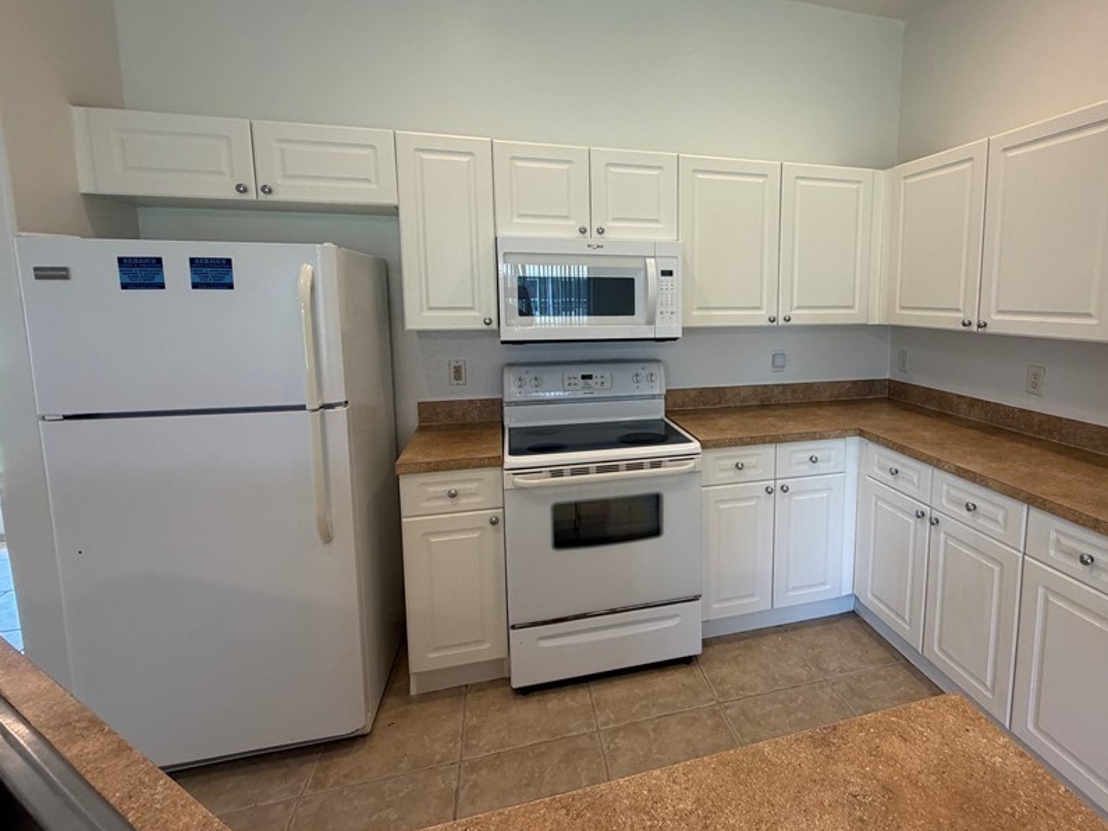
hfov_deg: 86.3
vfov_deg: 71.3
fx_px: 576
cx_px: 682
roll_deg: +0.2
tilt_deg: -7.1
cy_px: 361
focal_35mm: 18
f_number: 2.2
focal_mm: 2.22
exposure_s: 1/120
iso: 250
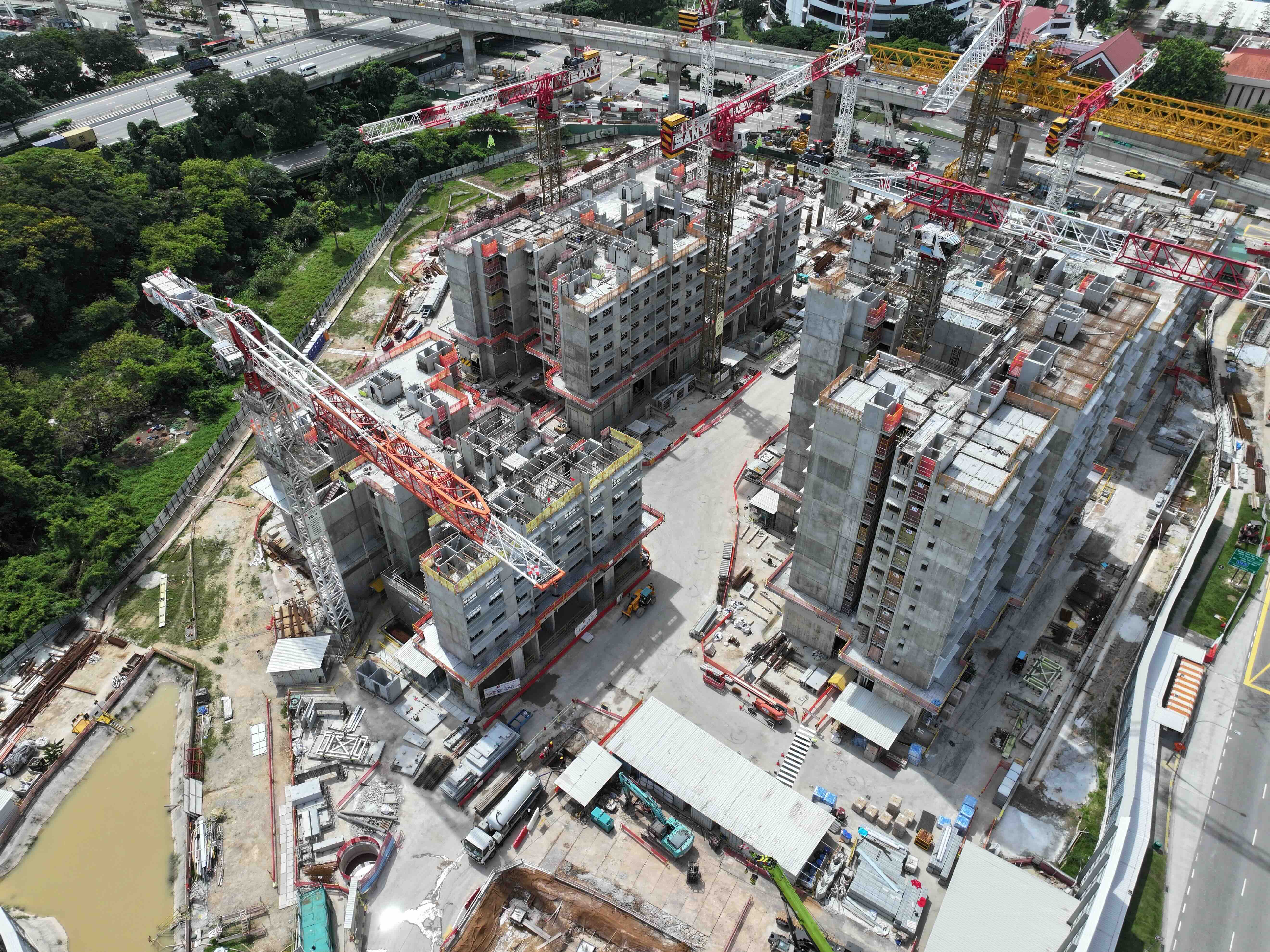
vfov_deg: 56.8
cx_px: 635
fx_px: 880
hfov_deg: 71.6
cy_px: 476
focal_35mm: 24
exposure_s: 1/2000
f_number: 2.8
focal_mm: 12.29
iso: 110
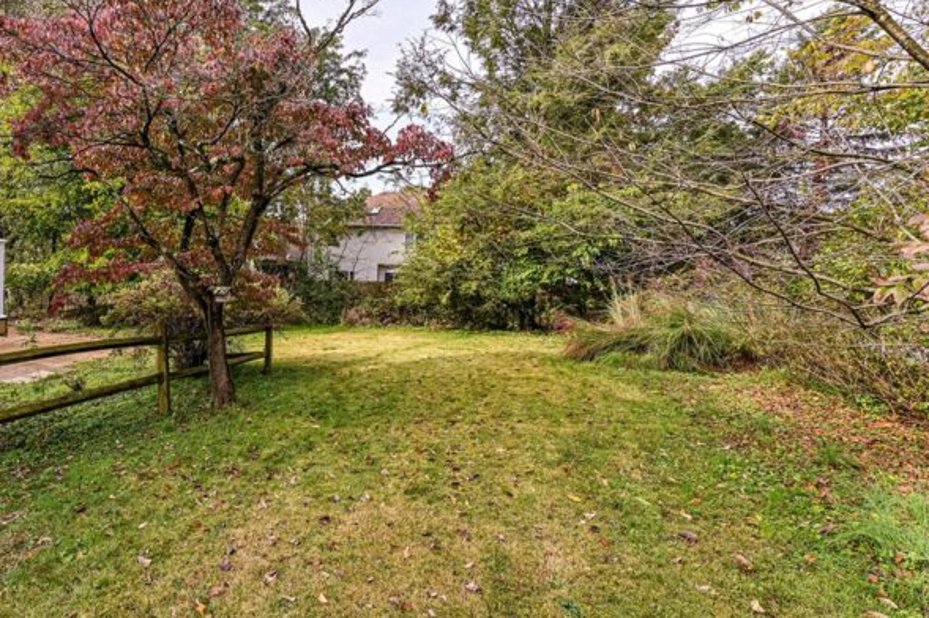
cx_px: 303
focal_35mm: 19
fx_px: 490
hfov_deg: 83.7
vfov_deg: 64.1
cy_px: 259
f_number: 8
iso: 100
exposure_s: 1/100
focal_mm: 14
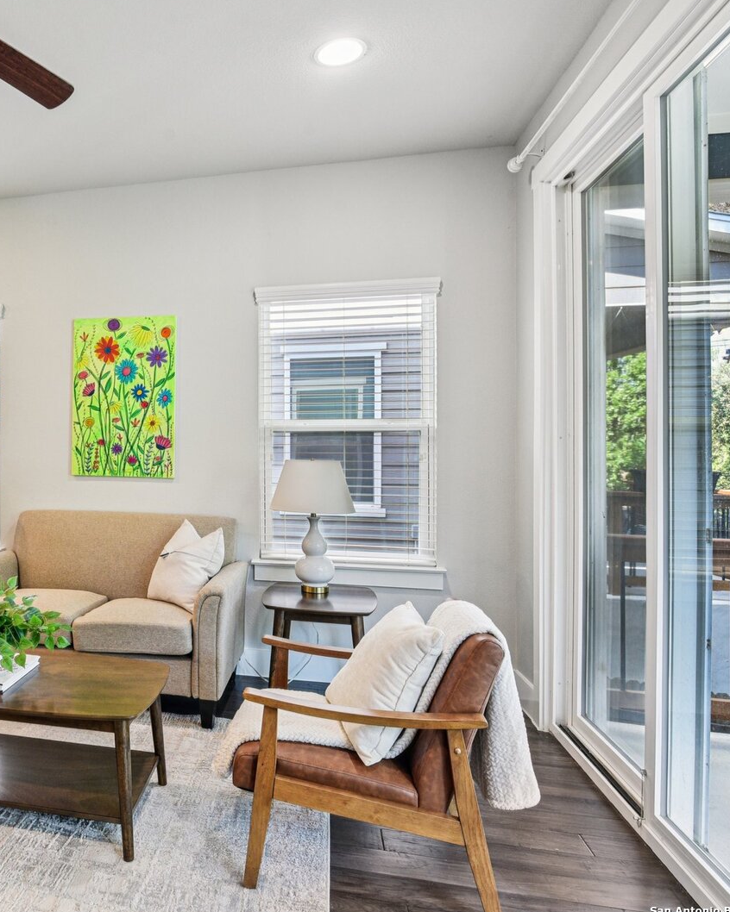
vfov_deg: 72.6
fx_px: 621
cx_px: 138
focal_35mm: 23
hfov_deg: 56.1
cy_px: 453
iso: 1600
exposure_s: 1/15
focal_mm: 16
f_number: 8
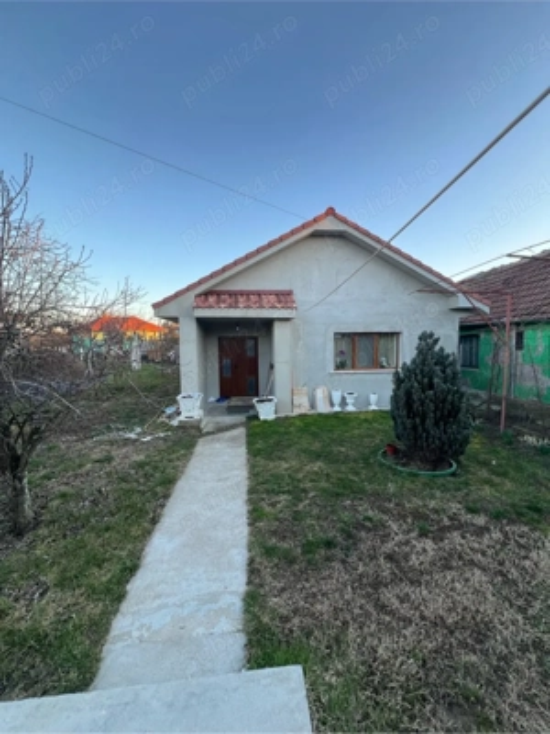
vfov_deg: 106.2
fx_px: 275
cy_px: 367
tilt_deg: -5.5
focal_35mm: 13
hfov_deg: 89.9
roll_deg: +0.5
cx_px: 275
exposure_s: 1/99
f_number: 1.8
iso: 50
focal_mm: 1.57
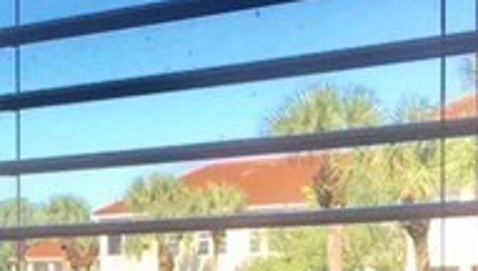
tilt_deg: -3.3
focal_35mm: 169
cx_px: -120
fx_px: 2145
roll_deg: -1.0
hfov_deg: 12.4
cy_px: 464
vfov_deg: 7.0
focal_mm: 4.15
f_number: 2.2
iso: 32
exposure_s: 1/408
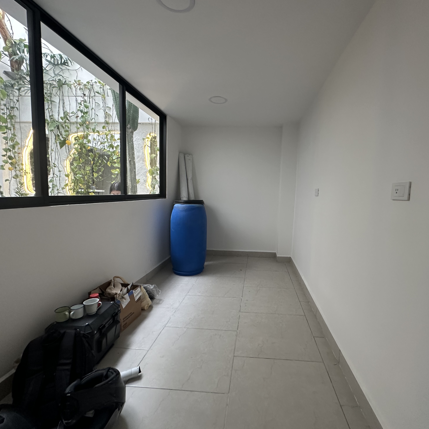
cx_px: 241
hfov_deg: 83.6
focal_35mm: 17
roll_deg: -2.5
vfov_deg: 84.0
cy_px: 215
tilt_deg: -5.2
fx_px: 238
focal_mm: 2.22
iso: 200
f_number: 2.2
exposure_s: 1/60
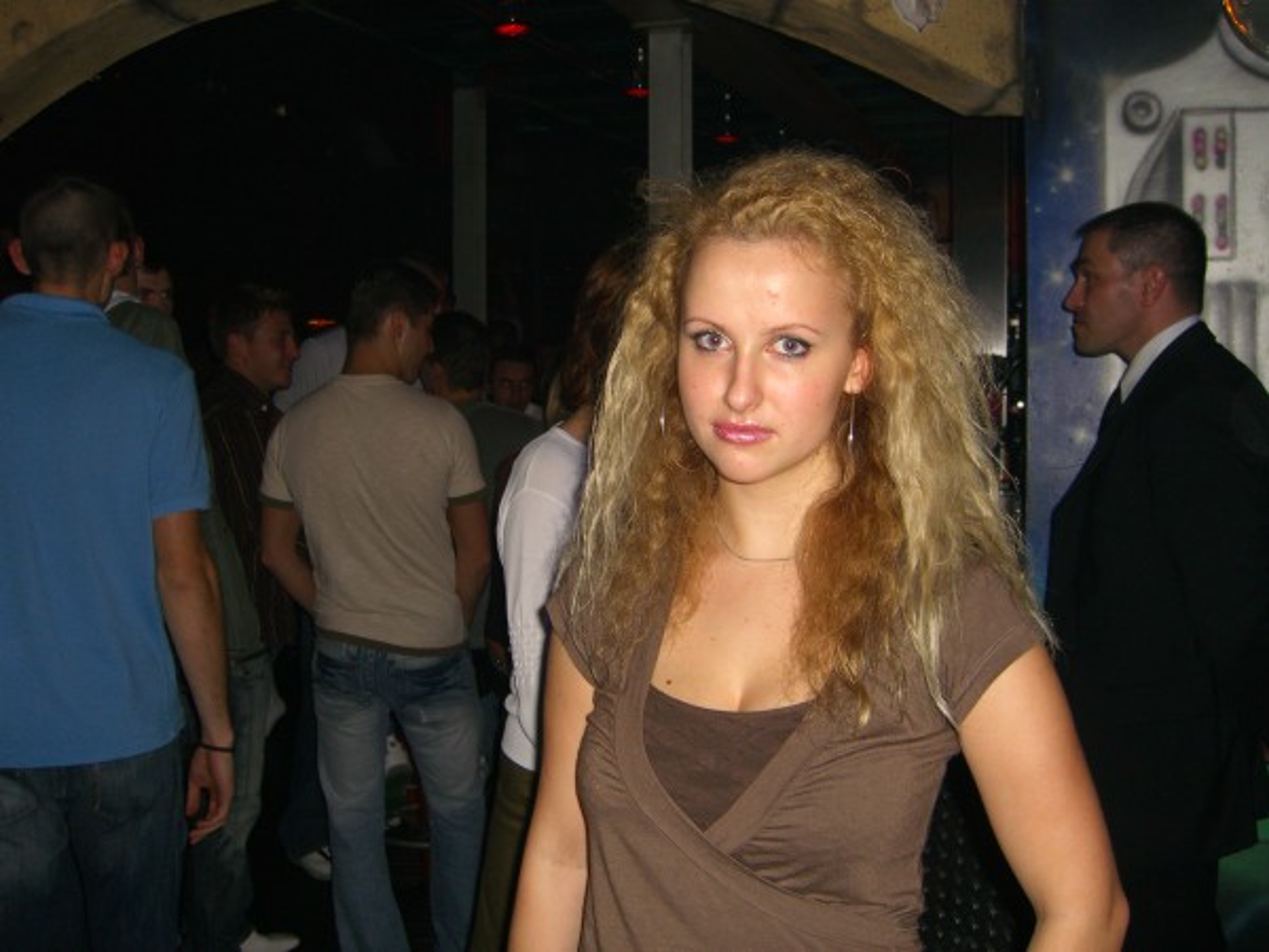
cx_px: 634
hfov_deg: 49.0
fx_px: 1393
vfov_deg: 37.7
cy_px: 476
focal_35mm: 38
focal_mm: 7.9
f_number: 2.8
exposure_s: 1/60
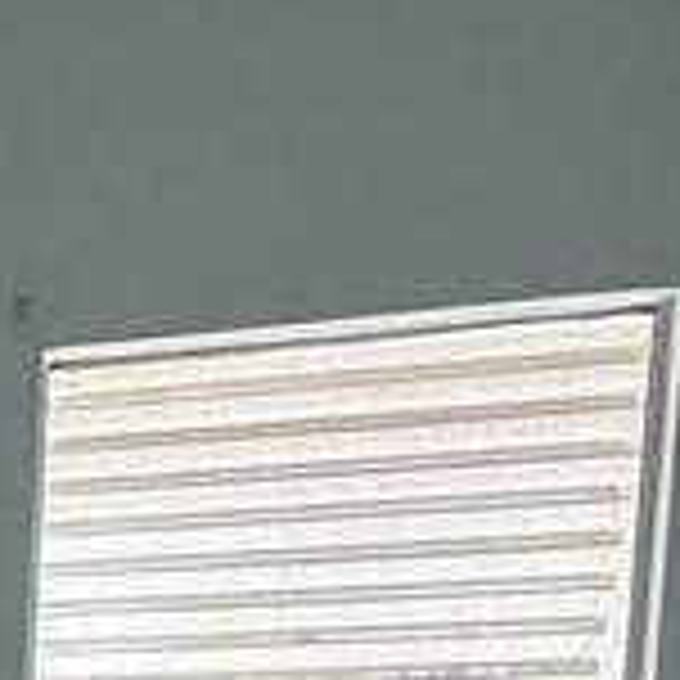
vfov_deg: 15.0
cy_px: 1103
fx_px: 2334
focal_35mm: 105
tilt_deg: -6.9
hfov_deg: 11.6
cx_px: -1207
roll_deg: +0.4
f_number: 2.2
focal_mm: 2.22
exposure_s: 1/121
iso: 250
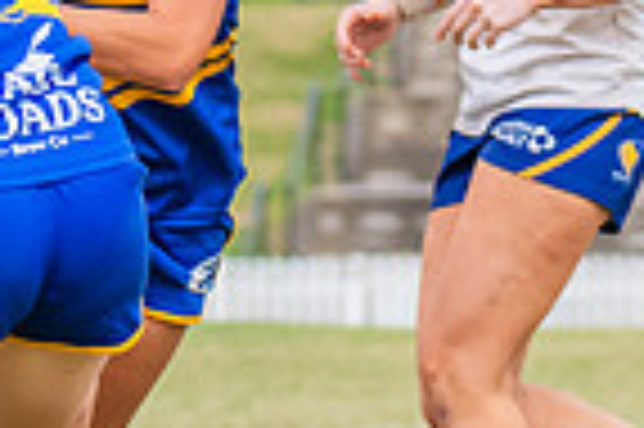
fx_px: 20352
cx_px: -827
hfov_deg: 1.8
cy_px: 365
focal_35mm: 1139
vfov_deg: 1.2
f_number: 8
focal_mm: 180
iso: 800
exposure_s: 1/1250
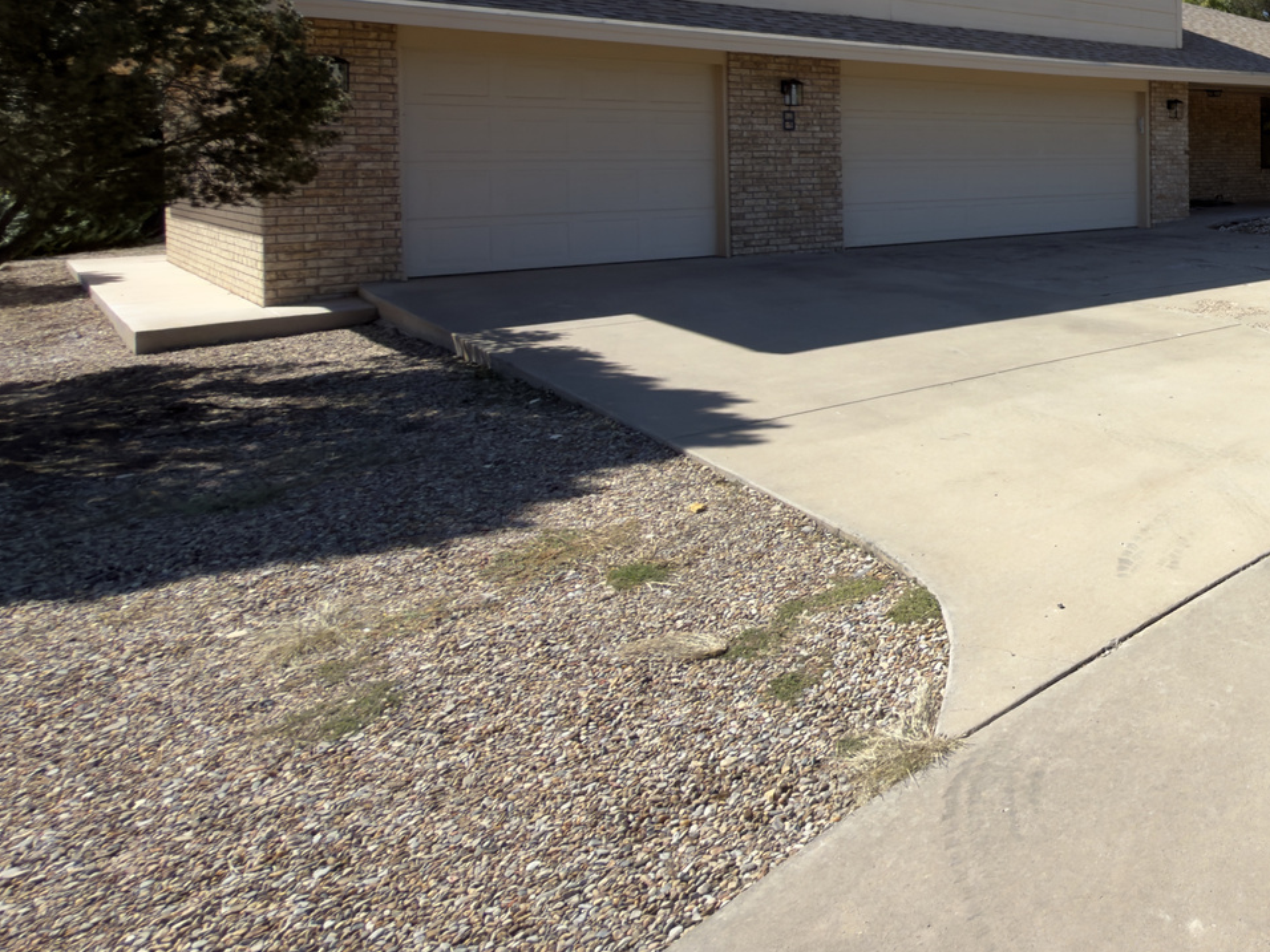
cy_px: 170
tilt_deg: -0.8
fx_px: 1101
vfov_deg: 44.2
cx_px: 1320
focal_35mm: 30
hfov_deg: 47.6
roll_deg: +0.3
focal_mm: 2.22
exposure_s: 1/763
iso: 20
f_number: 2.2
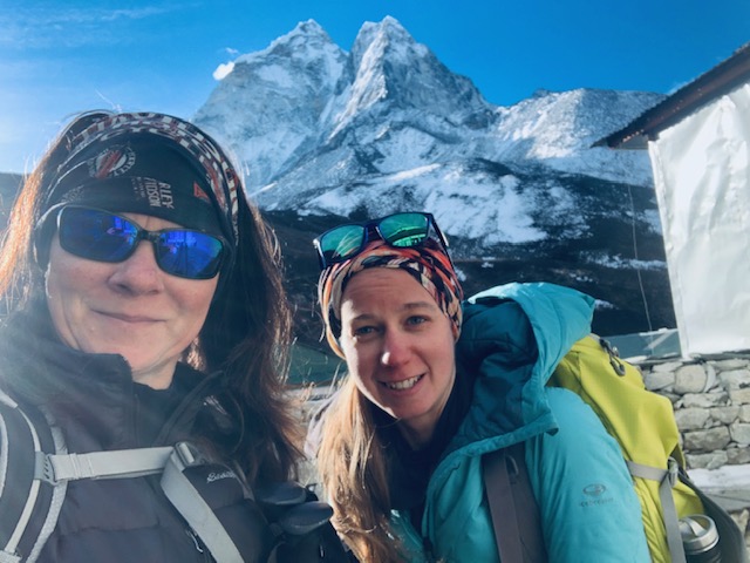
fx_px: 693
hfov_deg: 56.8
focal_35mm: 32
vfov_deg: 44.2
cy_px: 282
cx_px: 375
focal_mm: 2.87
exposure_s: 1/233
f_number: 2.2
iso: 16
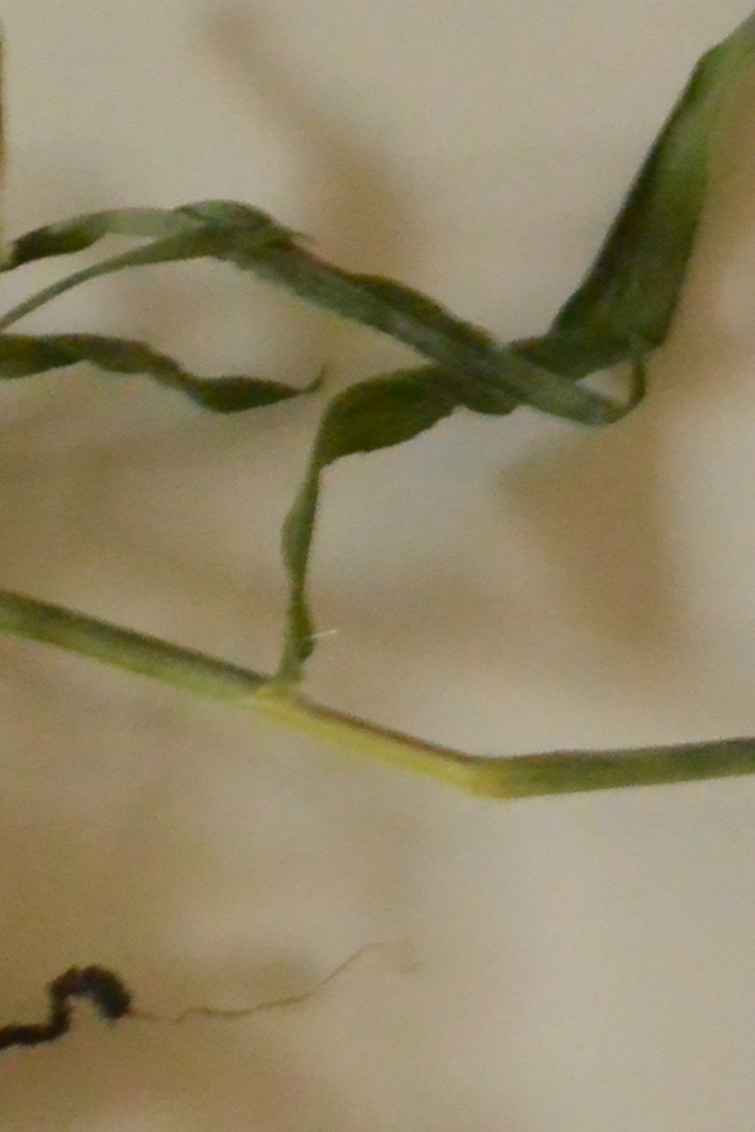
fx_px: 4593
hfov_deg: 9.0
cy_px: 1067
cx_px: -620
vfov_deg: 13.9
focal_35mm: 146
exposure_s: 1/20
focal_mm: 16.3
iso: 3200
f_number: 14
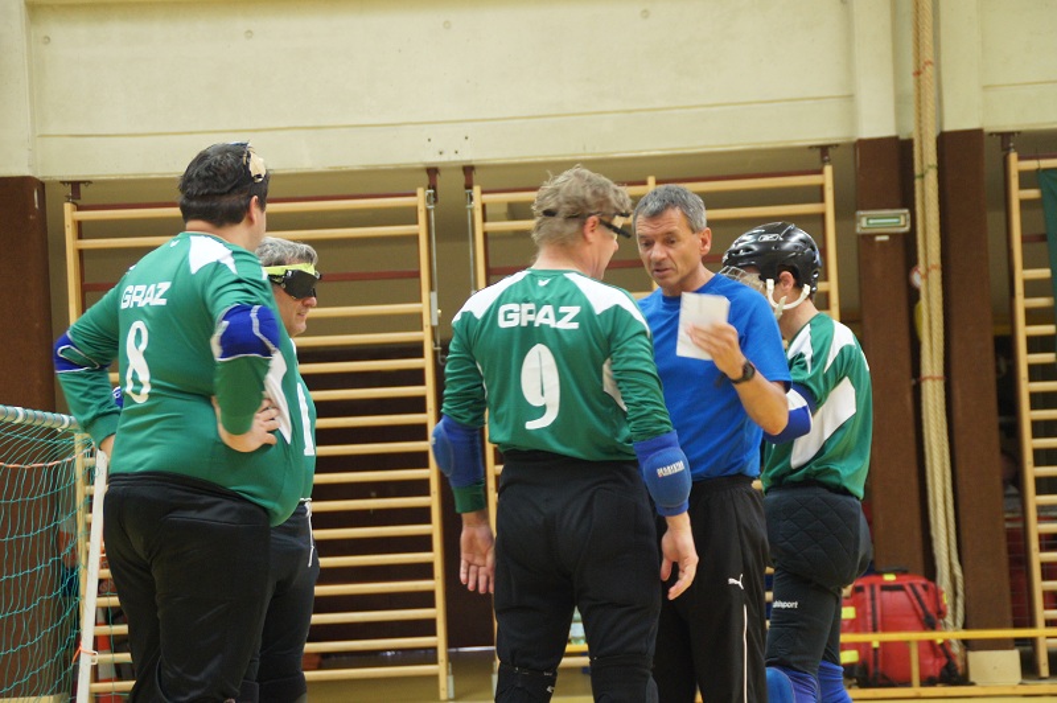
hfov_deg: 19.5
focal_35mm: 105
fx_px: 3080
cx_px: 528
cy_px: 352
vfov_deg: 13.0
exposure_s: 1/20
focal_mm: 70
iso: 1600
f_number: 5
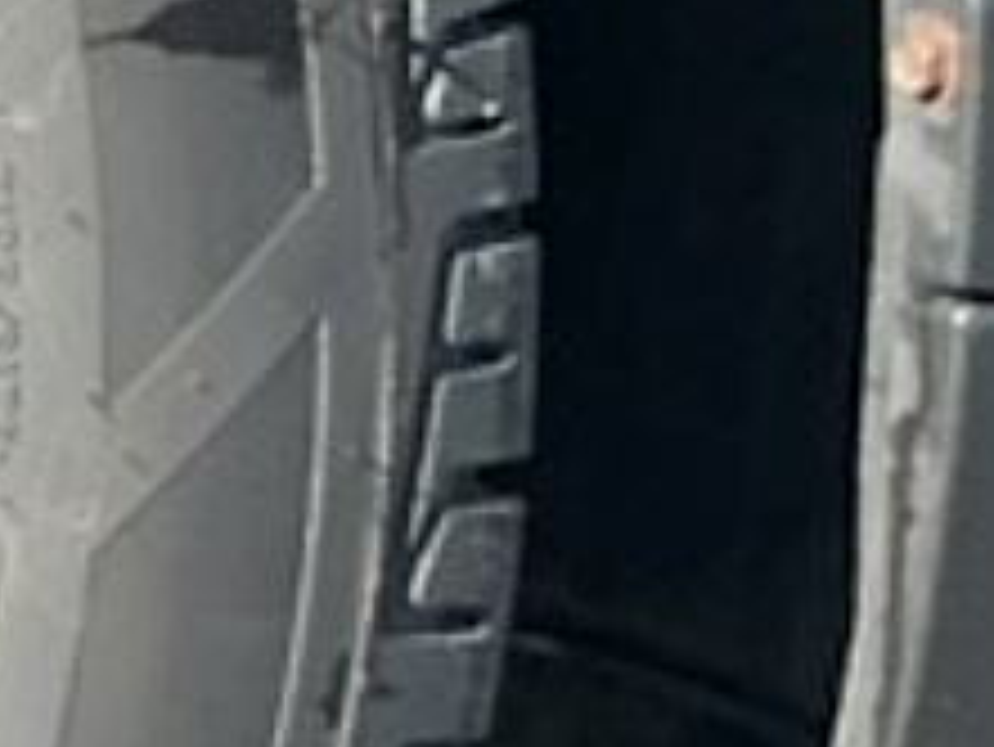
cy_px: 369
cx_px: -1894
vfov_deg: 6.9
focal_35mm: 217
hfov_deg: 8.0
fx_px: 6235
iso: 25
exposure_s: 1/519
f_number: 1.8
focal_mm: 3
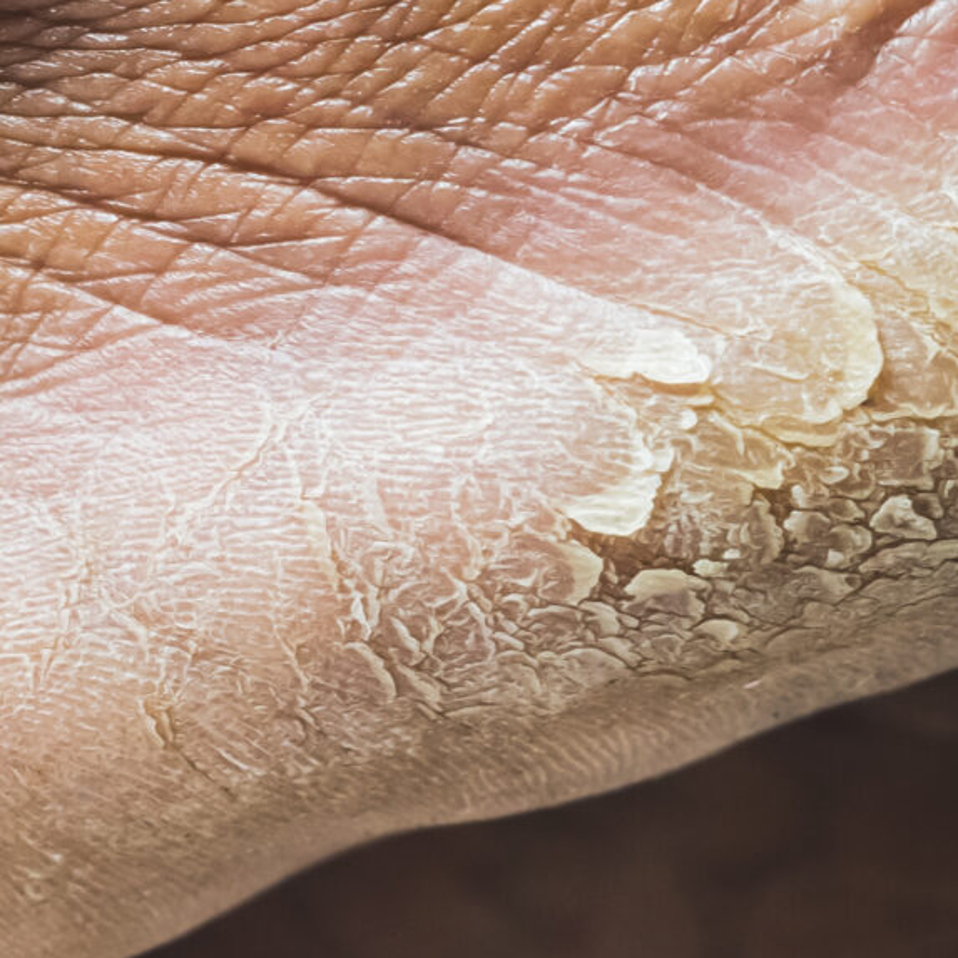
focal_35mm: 342
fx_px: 10708
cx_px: 54
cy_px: 447
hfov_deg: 5.1
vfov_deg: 5.1
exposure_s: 1/80
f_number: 5.6
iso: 400
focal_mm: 60
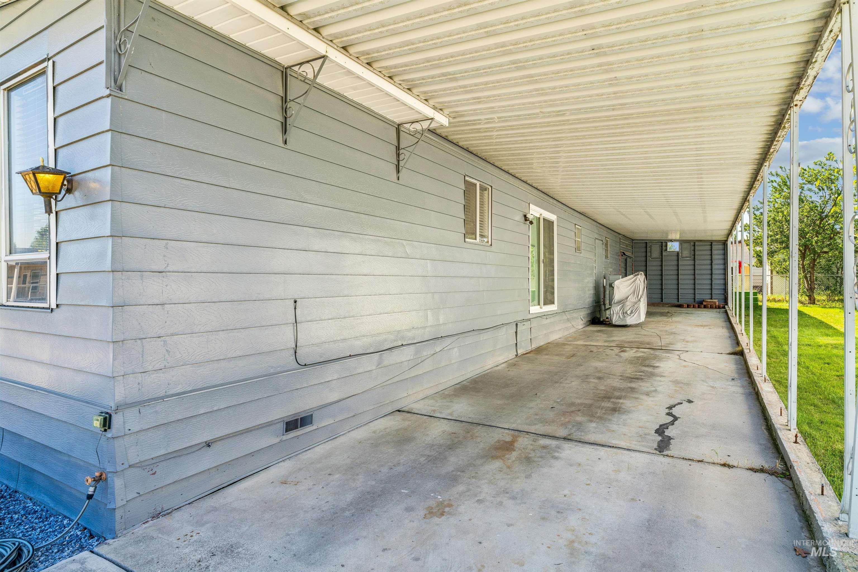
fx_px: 465
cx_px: 429
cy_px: 286
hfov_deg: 85.4
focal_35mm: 20
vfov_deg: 63.2
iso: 400
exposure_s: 1/80
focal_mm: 19.5
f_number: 13
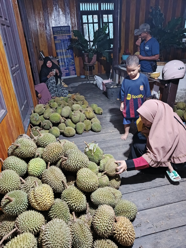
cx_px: 93
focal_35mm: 23
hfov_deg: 58.9
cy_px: 124
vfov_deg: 73.9
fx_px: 165
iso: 5618
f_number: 1.7
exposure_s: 1/20
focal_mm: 5.25
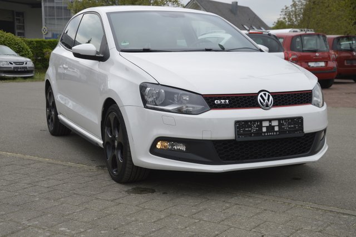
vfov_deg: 25.7
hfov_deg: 37.9
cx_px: 178
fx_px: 519
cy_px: 118
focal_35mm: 52
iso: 100
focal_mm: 35
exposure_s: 1/200
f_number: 7.1
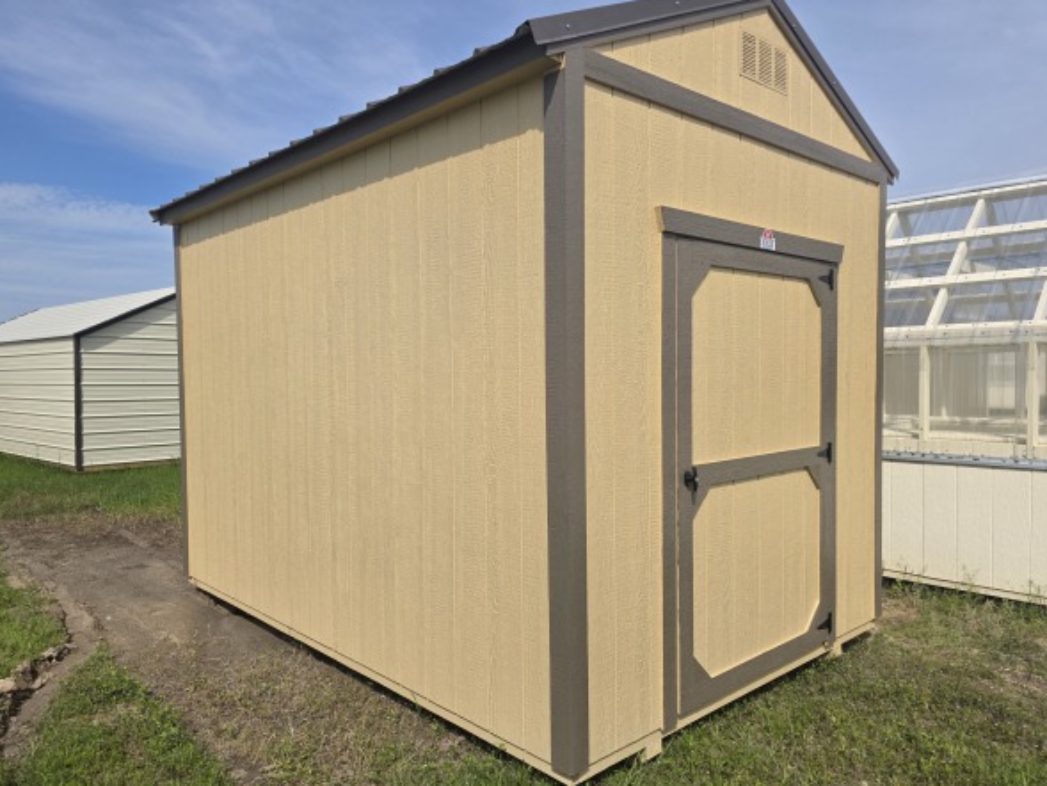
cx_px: 512
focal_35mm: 25
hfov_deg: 69.4
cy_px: 402
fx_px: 756
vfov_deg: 54.9
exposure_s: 1/7944
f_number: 1.7
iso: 64
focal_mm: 6.3
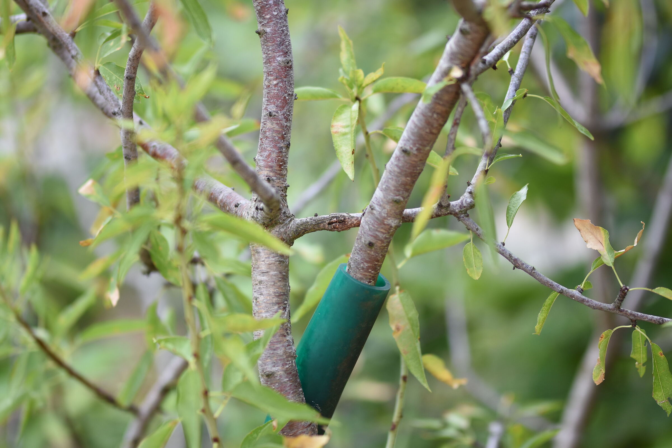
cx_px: 336
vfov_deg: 10.8
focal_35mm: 128
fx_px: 2380
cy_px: 224
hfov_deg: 16.1
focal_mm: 85
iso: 250
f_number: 1.4
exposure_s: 1/2000
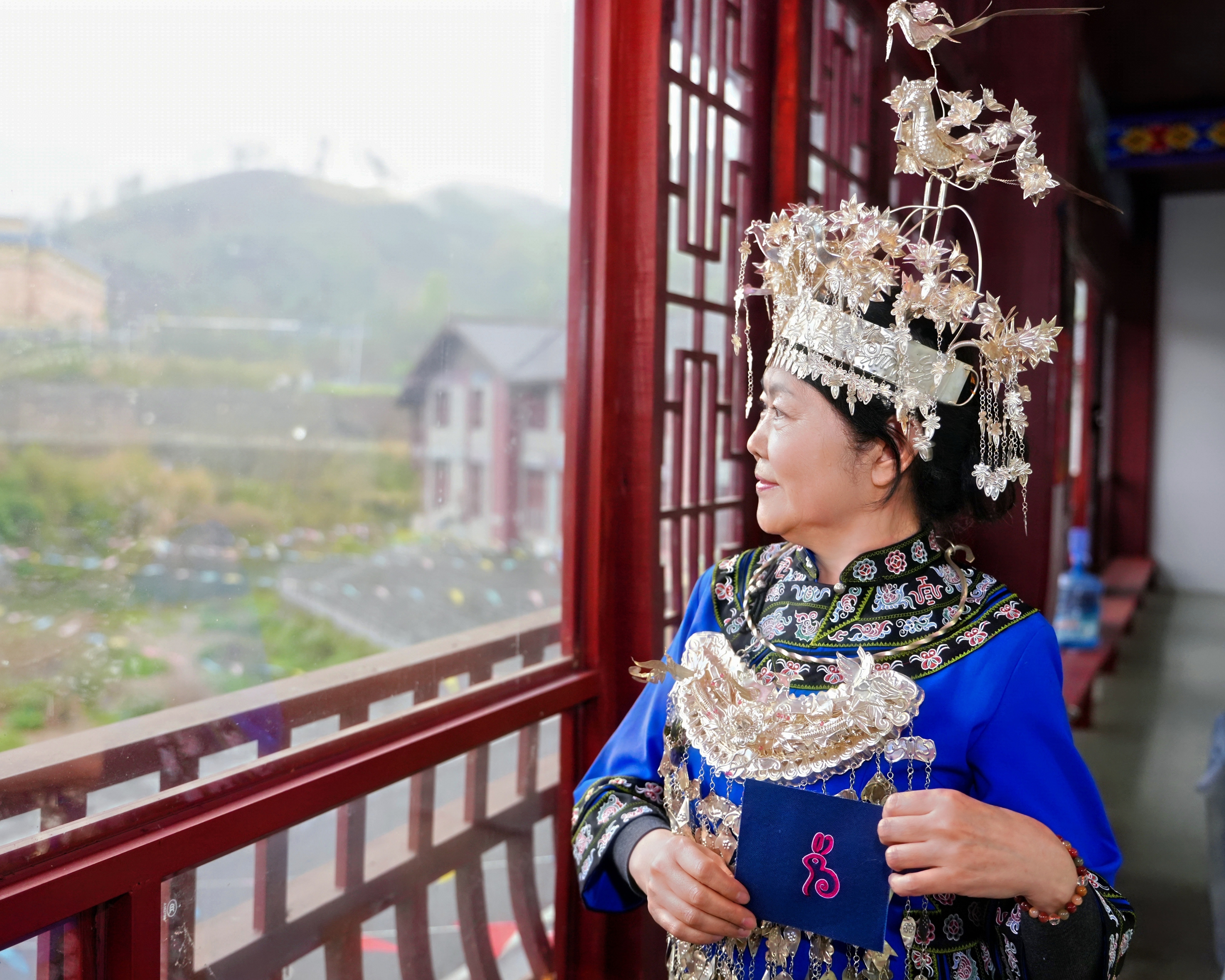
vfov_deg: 42.2
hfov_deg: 51.5
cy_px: 490
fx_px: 1269
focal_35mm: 35
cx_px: 603
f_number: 2.8
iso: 1000
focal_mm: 31
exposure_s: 1/100
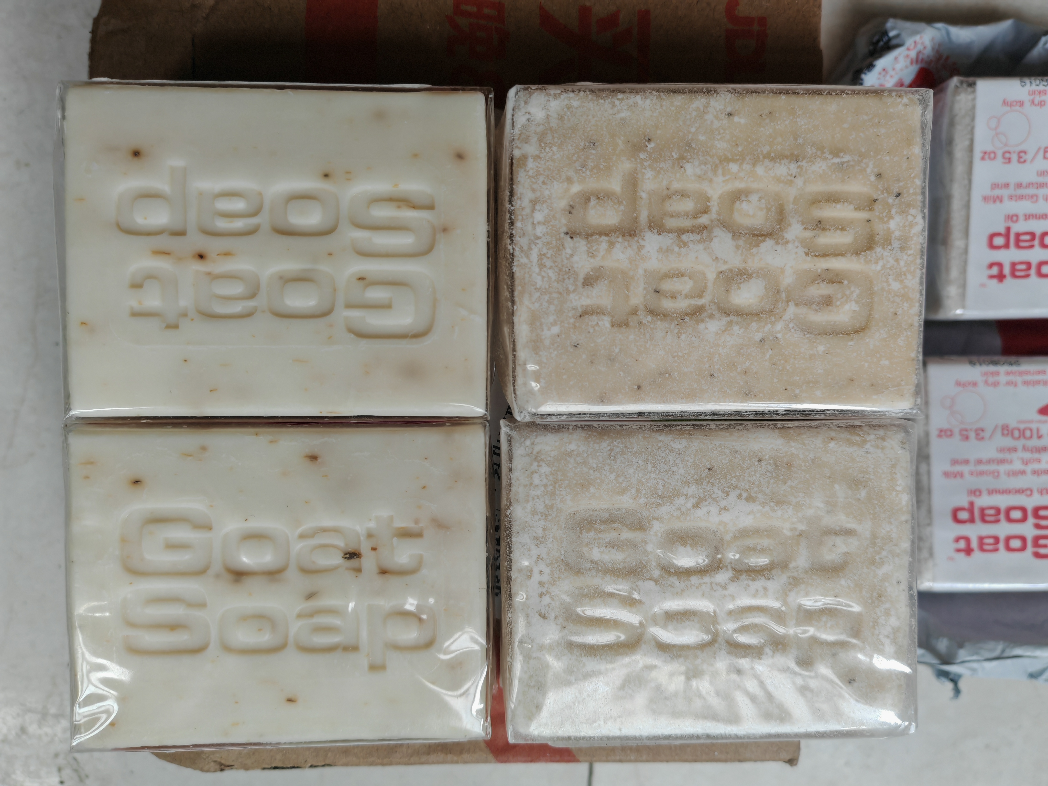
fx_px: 817
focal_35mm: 27
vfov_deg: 51.4
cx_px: 524
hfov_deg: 65.3
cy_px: 393
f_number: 1.9
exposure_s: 1/100
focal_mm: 5.52
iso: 125
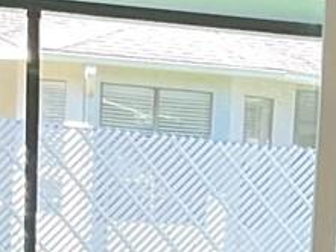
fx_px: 2039
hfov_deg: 9.3
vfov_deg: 6.8
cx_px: 435
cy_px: 543
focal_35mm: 210
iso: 50
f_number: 1.8
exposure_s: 1/60
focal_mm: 3
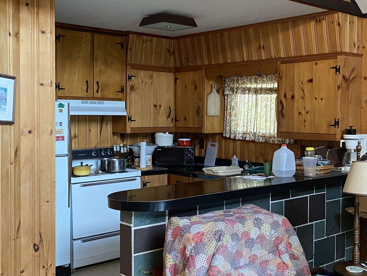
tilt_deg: -2.3
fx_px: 477
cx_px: 258
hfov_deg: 41.3
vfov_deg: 32.2
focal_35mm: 45
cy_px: 129
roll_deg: -1.0
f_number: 1.8
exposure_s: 1/60
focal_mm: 4.25
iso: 320
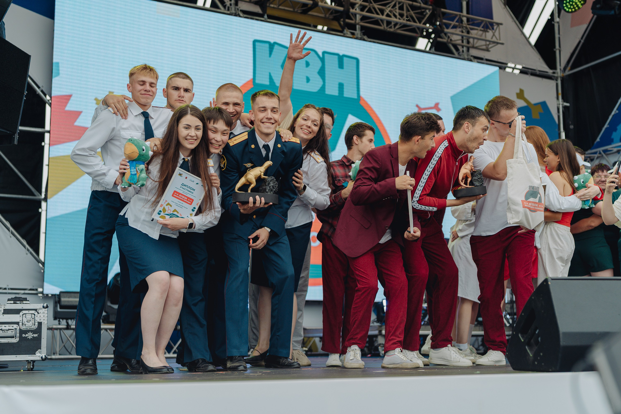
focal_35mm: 47
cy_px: 222
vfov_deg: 28.5
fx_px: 814
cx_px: 310
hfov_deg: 41.8
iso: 80
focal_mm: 44
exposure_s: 1/1250
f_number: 2.2
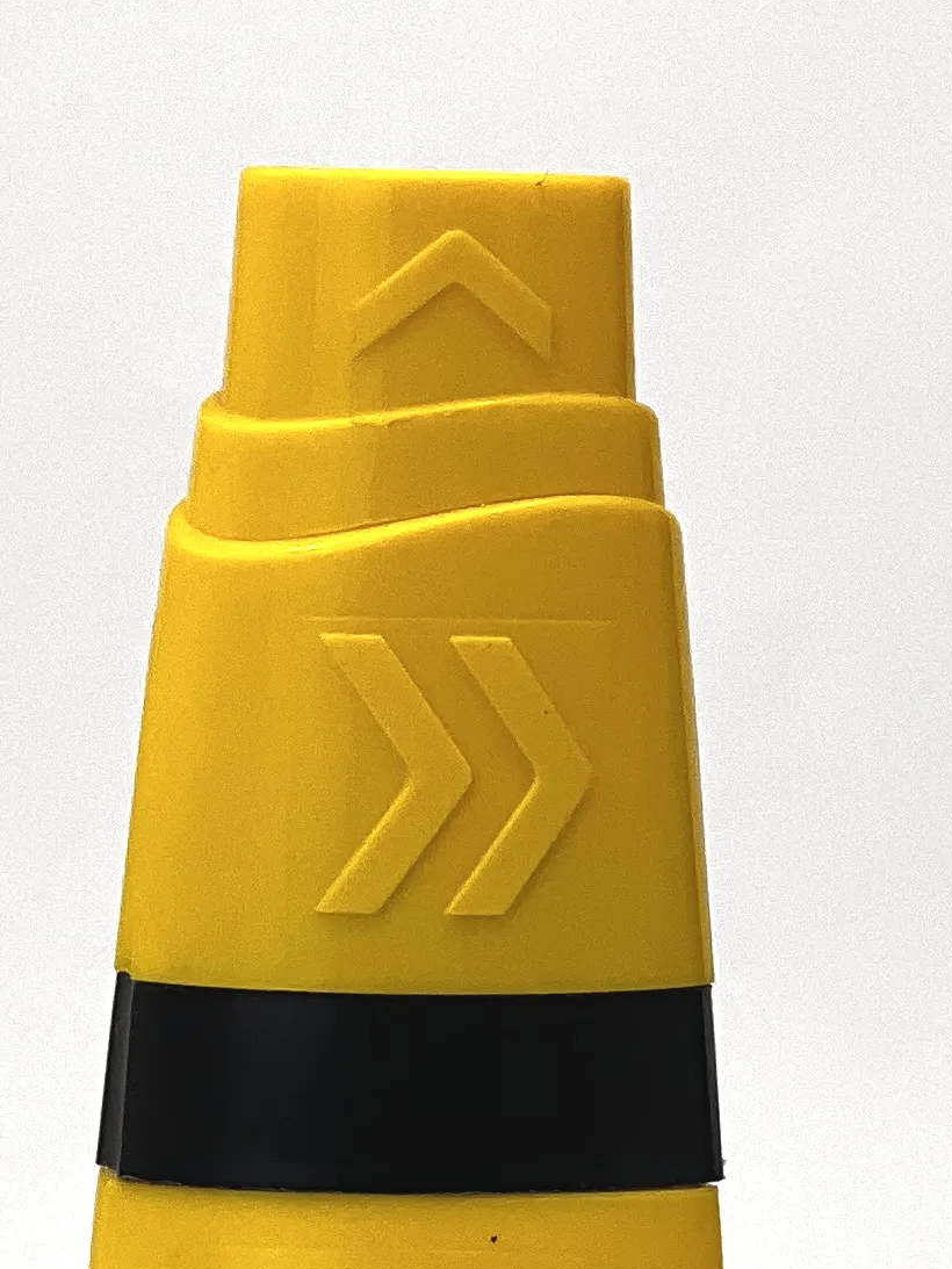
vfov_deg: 6.9
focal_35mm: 284
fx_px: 10412
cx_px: 418
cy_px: 1433
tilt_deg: -6.5
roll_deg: -0.2
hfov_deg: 5.2
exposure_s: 1/325
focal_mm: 9
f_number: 2.8
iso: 32
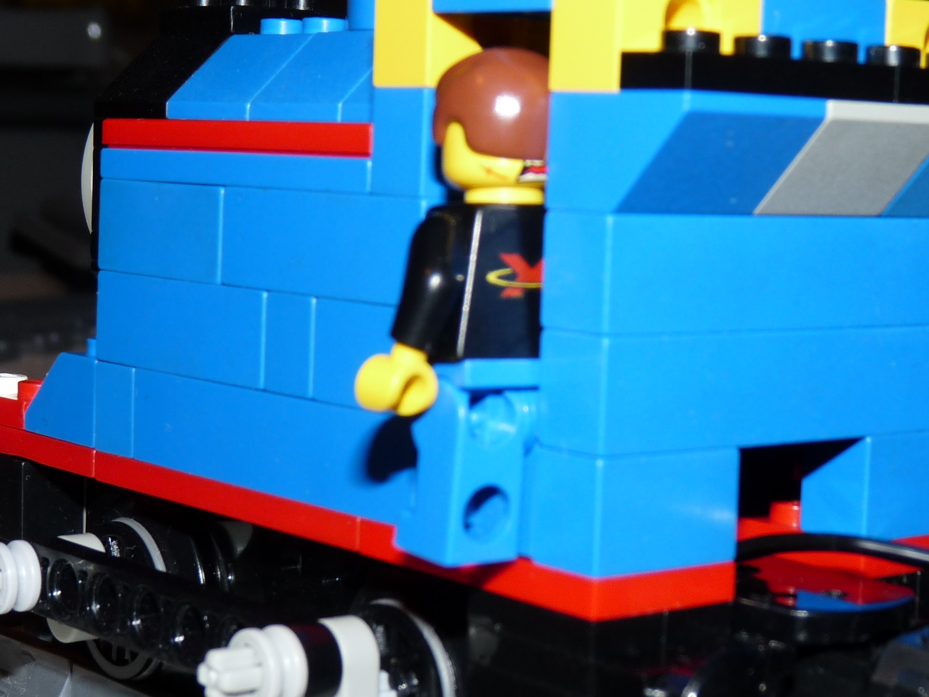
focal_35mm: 82
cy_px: 313
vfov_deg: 18.0
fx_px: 2201
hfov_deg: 23.8
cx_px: 564
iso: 100
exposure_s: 1/30
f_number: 4
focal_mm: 7.8
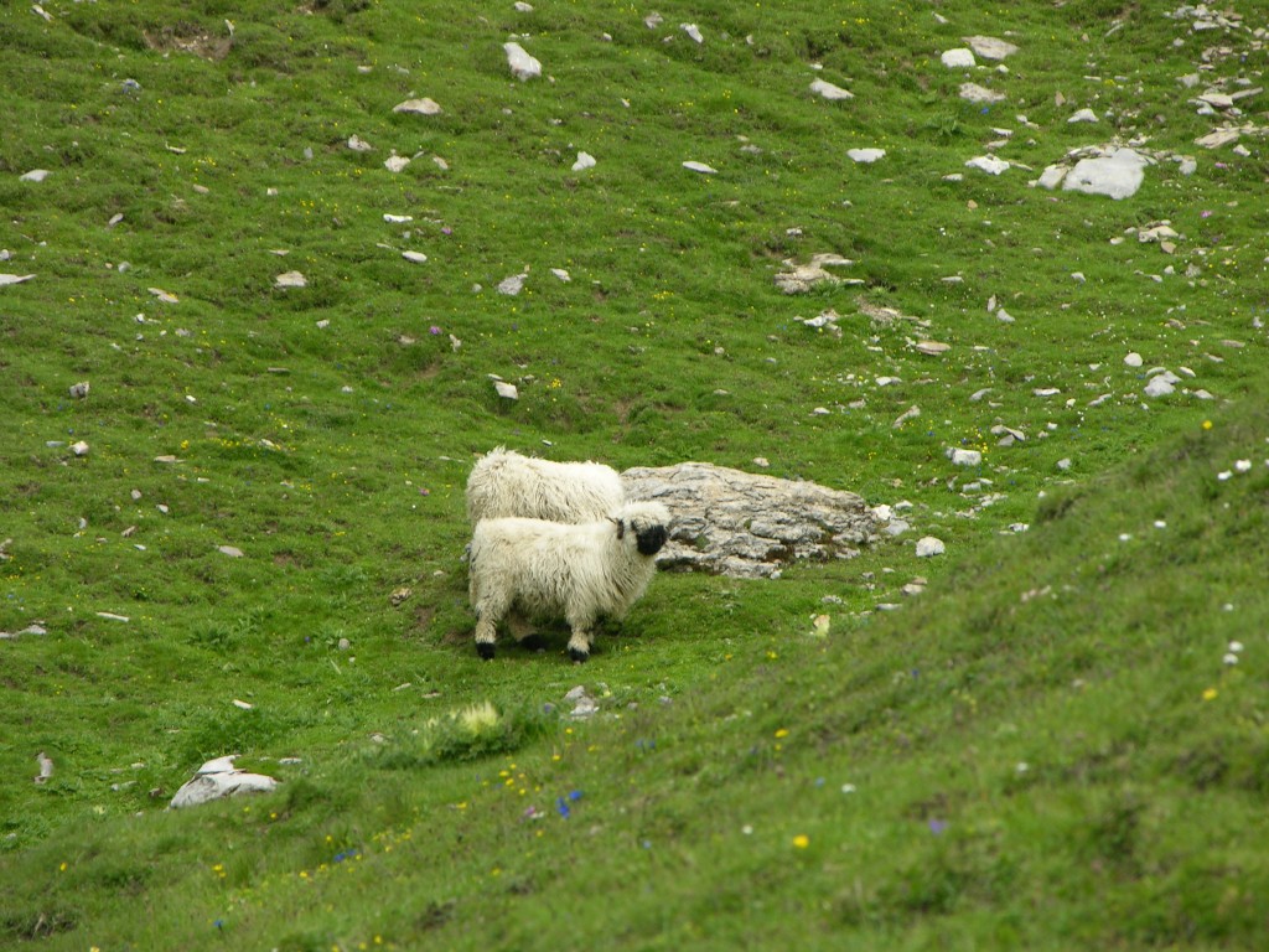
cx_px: 634
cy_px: 476
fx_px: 10265
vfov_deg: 5.3
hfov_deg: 7.1
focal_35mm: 280
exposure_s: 1/164
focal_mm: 71.2
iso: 50
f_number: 4.7
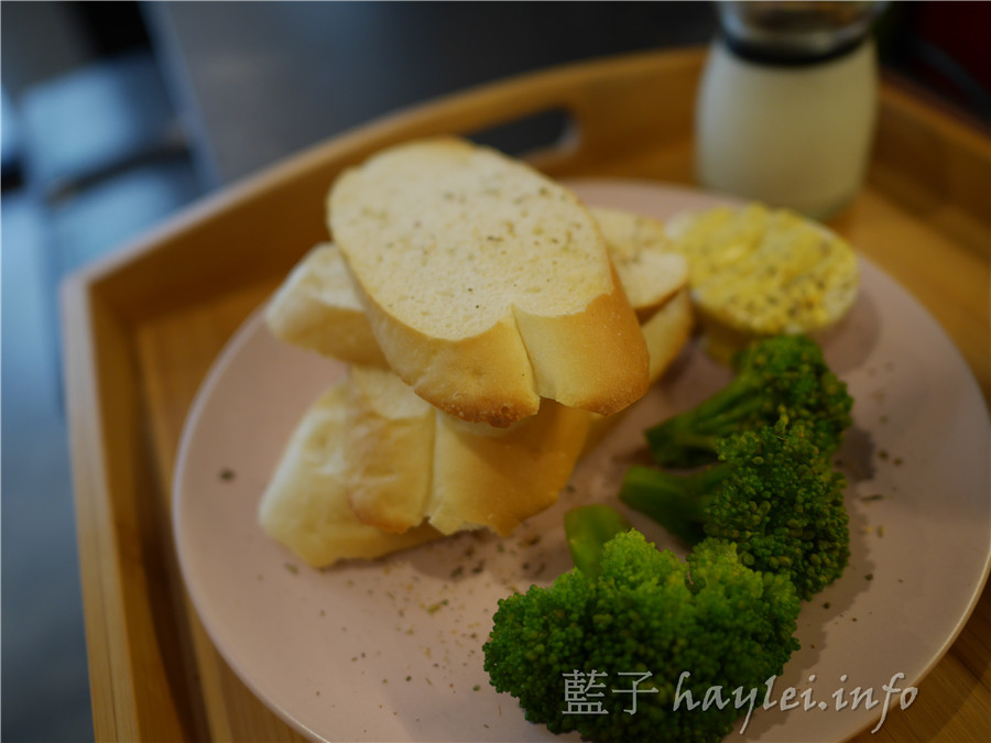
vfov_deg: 46.8
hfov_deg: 60.0
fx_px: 859
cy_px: 372
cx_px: 496
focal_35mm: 30
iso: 250
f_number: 1.8
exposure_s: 1/60
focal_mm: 15
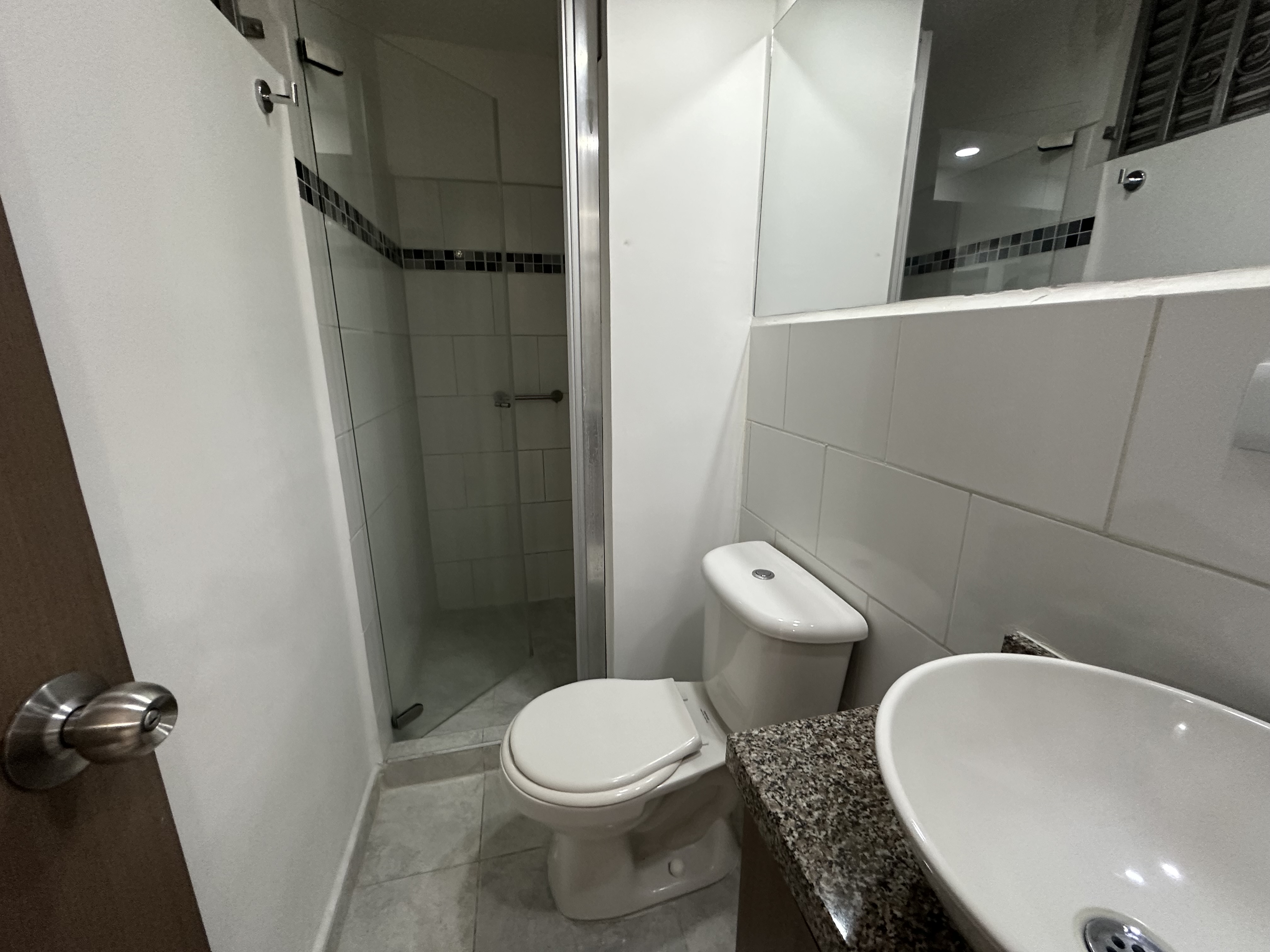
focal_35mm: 14
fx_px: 514
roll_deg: -1.2
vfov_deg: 85.7
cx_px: 635
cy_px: 476
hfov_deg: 102.1
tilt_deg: -14.9
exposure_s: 1/60
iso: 320
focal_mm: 2.22
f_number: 2.2
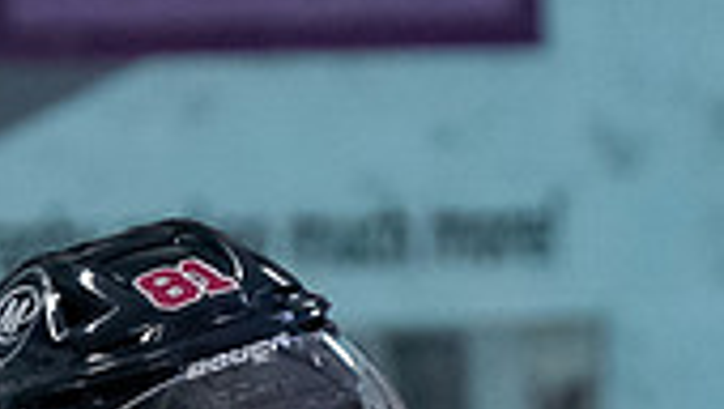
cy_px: 667
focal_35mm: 1449
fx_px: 27844
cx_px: 290
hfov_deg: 1.5
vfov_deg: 0.8
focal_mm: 200
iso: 2000
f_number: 3.5
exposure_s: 1/800
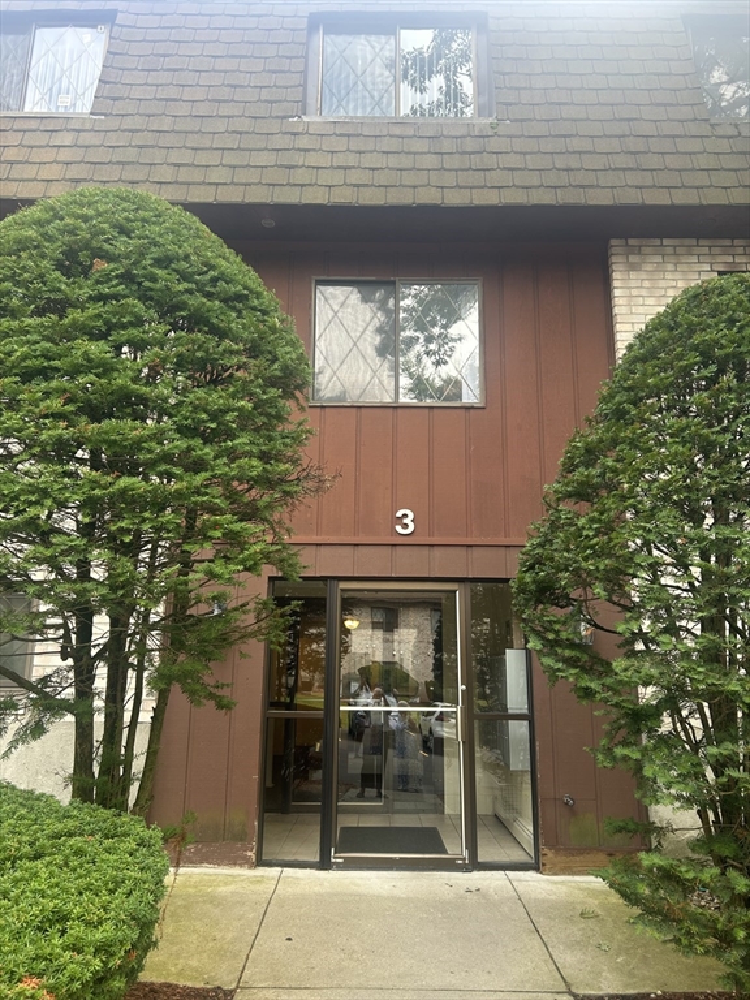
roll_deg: -2.0
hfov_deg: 53.1
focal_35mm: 26
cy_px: 500
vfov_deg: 67.3
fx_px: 751
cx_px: 375
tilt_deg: +13.3
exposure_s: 1/123
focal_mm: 5.7
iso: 32
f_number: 1.5
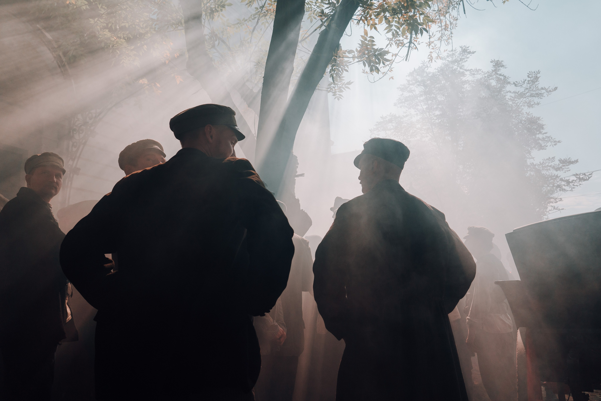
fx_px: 431
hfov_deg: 69.8
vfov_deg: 49.9
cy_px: 197
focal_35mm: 26
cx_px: 302
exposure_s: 1/3200
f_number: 4.5
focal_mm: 24
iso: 250
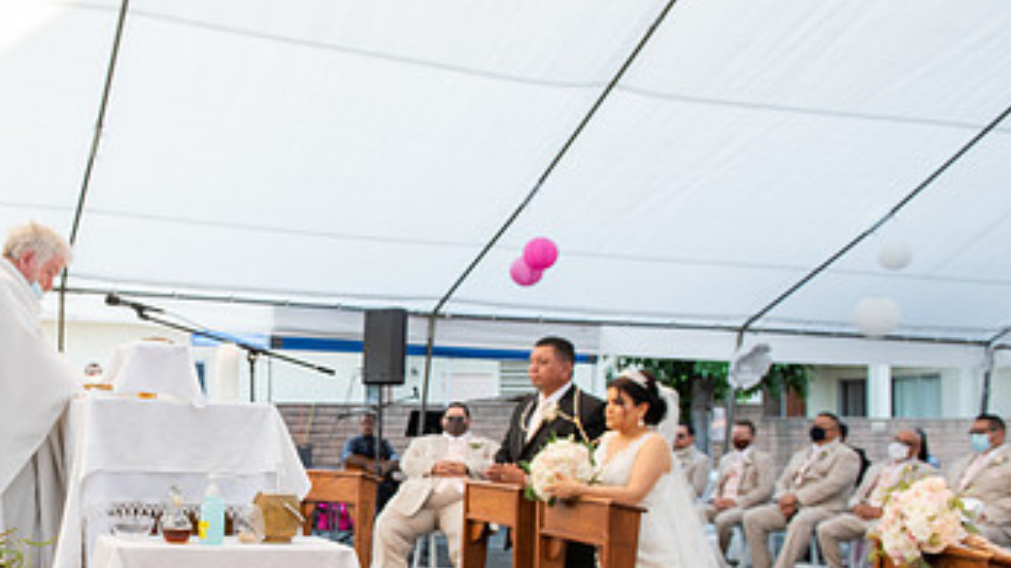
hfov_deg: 46.1
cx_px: 219
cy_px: 435
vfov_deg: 27.9
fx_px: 1126
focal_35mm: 42
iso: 800
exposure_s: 1/125
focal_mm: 24
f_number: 6.3
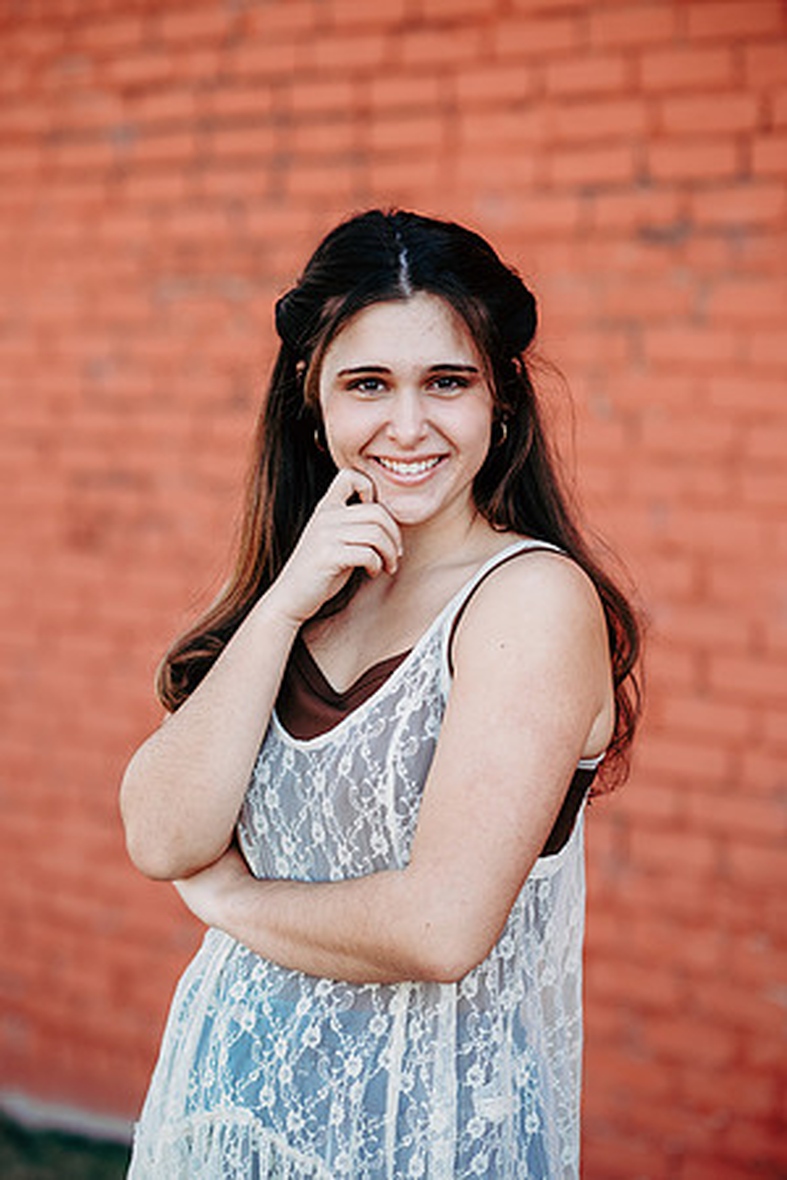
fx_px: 2787
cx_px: 394
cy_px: 590
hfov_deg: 16.1
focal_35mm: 85
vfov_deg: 23.9
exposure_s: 1/400
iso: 100
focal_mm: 85
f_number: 2.2
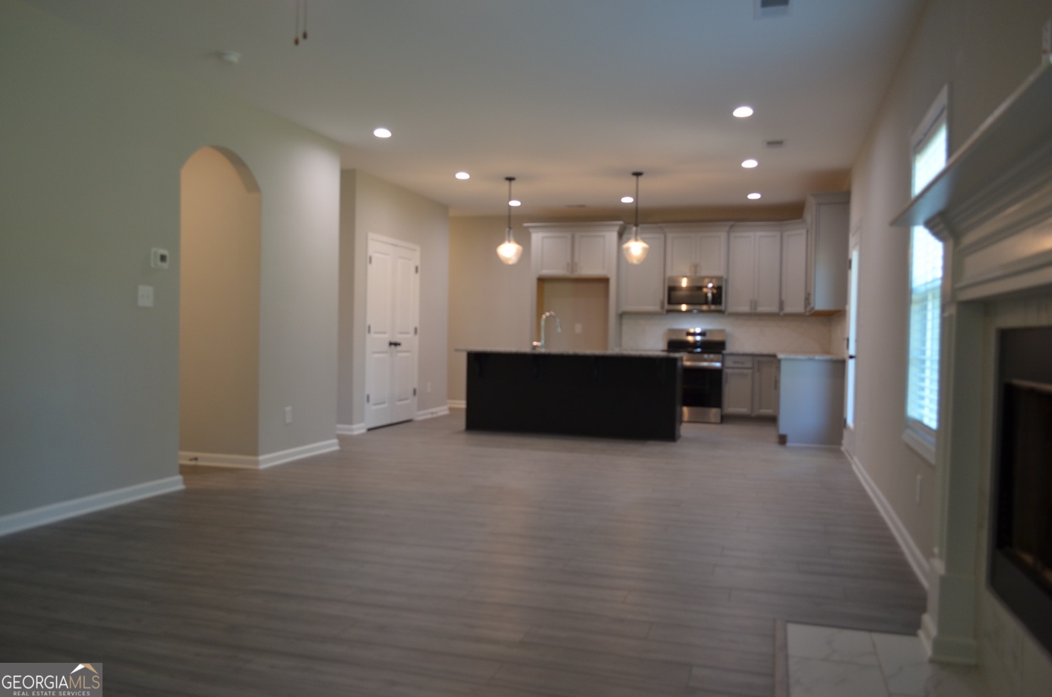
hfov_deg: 67.5
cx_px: 526
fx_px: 787
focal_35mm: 27
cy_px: 348
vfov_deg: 47.7
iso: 400
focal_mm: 18
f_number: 3.5
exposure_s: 1/40
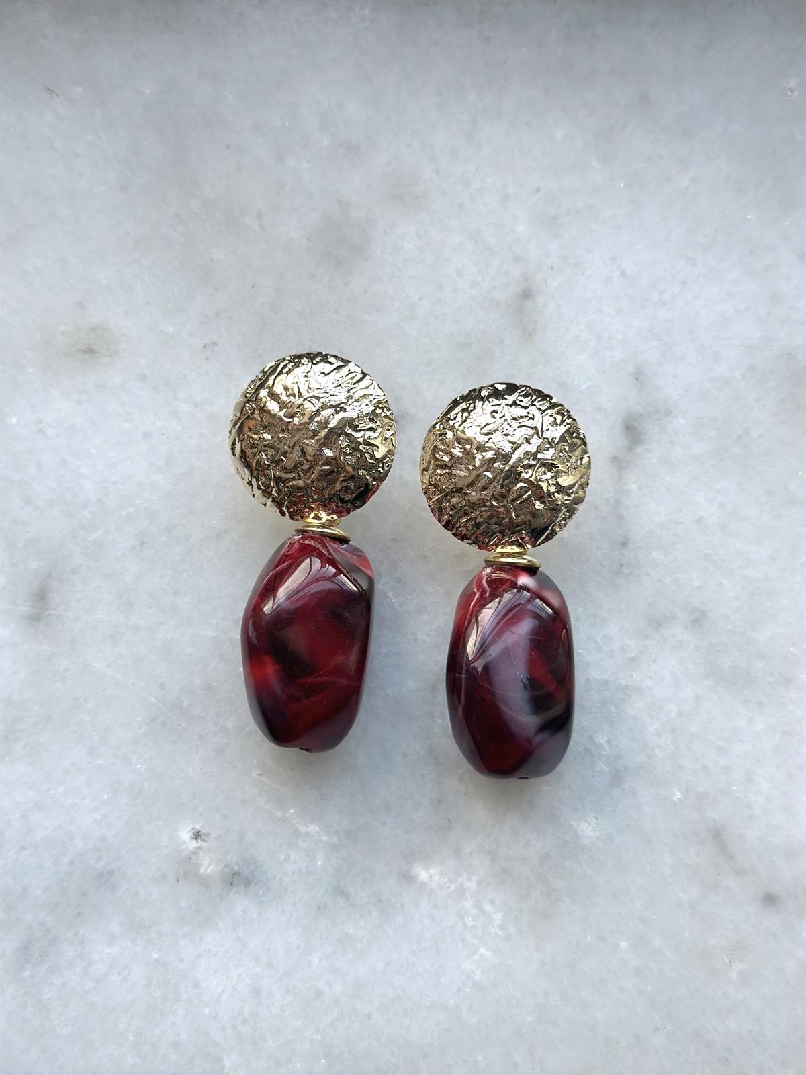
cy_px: 538
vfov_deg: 39.7
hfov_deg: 30.3
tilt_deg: -84.9
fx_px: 1490
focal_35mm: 48
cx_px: 403
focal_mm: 6.86
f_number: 1.78
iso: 80
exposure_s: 1/371
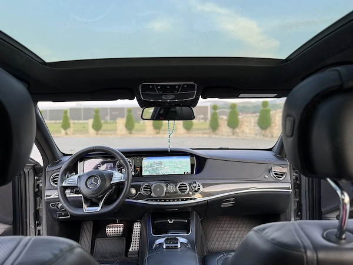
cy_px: 132
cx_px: 176
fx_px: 245
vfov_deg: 56.8
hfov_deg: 71.6
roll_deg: -0.4
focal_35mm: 24
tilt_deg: -2.9
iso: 80
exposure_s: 1/84
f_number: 1.78
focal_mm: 6.76
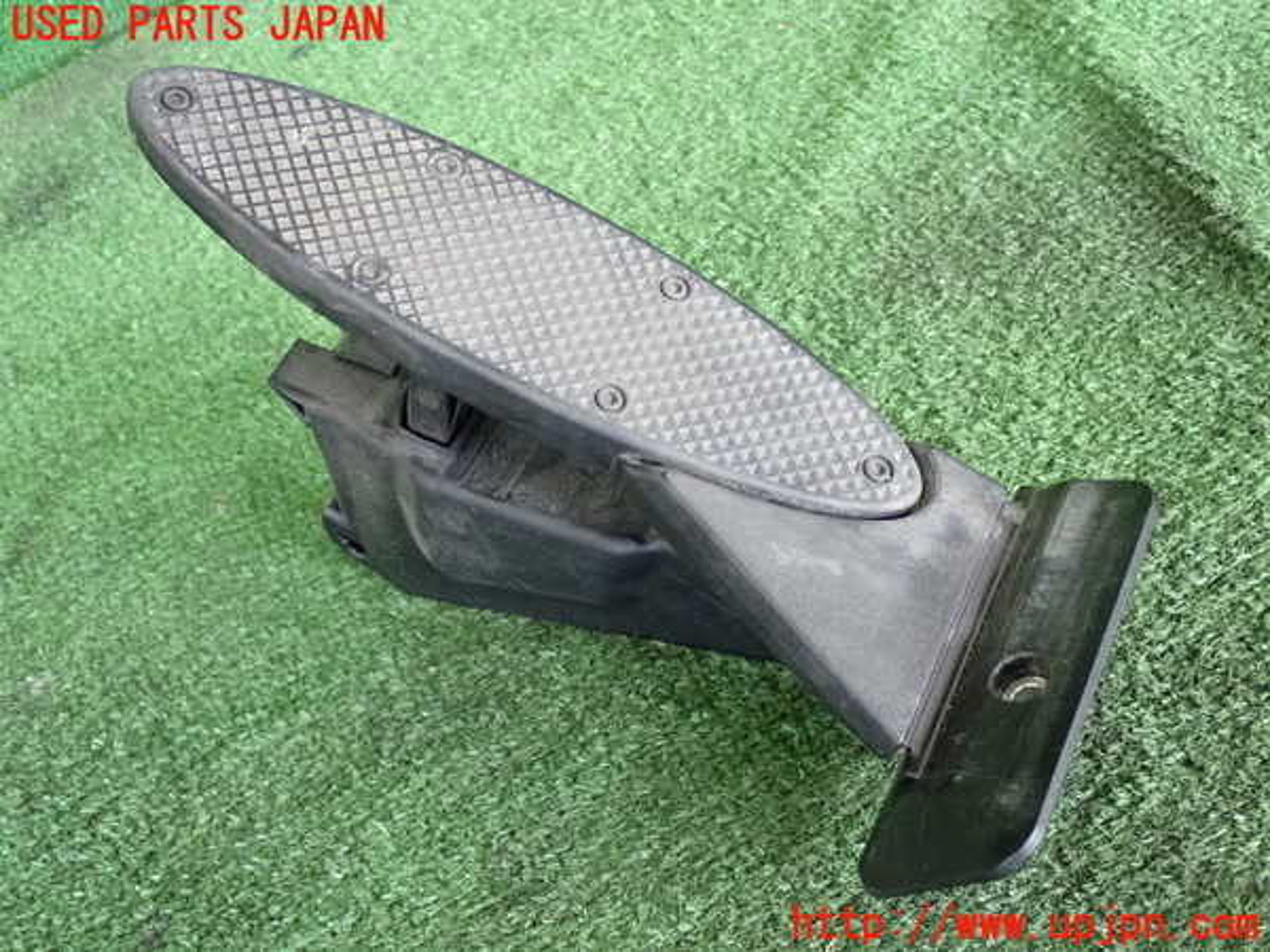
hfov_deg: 38.2
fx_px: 1834
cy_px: 476
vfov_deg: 29.1
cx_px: 635
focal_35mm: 50
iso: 1600
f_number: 3.2
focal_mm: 9.01
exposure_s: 1/125
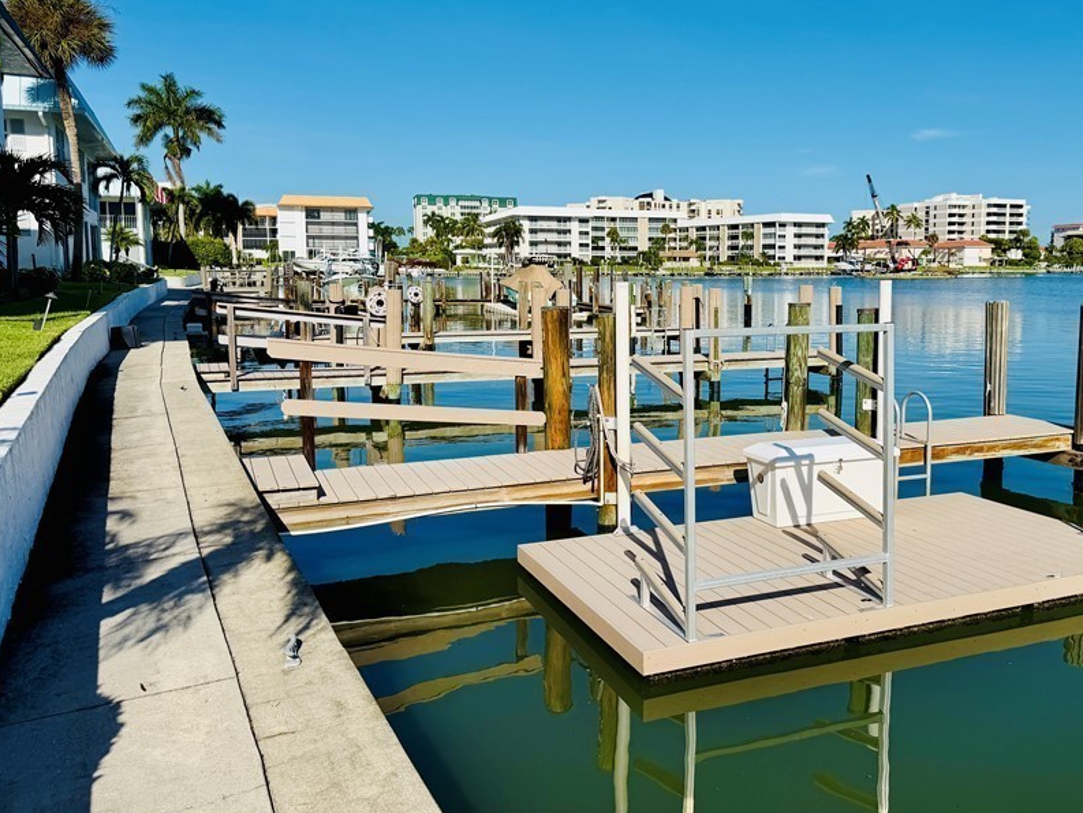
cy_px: 365
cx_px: 664
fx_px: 970
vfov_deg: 45.4
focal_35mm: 31
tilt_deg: -5.9
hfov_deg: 57.8
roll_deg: -0.5
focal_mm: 6.76
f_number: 1.78
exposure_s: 1/8130
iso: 80
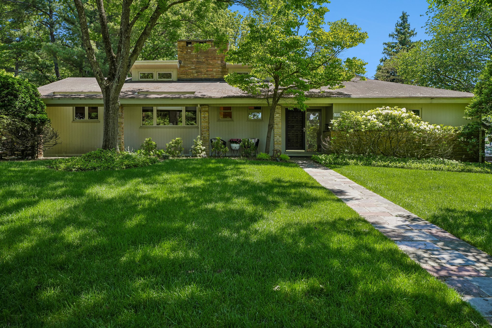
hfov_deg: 65.5
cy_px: 164
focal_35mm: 28
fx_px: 383
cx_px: 246
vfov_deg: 46.4
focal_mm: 28
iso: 200
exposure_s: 1/125
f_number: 8
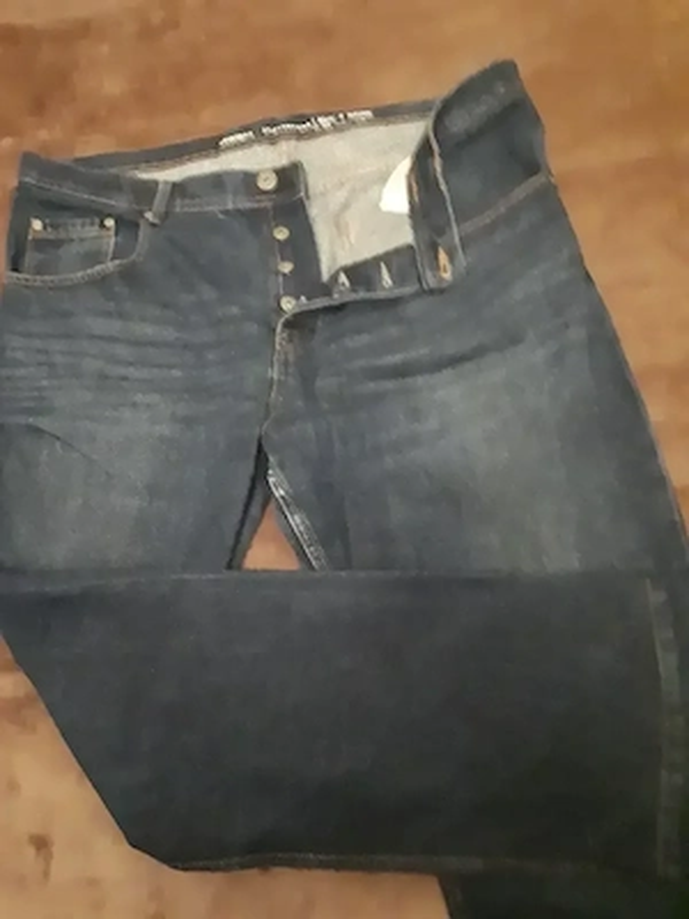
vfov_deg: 65.3
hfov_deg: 51.4
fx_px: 717
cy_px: 460
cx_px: 344
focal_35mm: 27
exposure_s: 1/17
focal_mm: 3.6
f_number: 1.9
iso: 1250
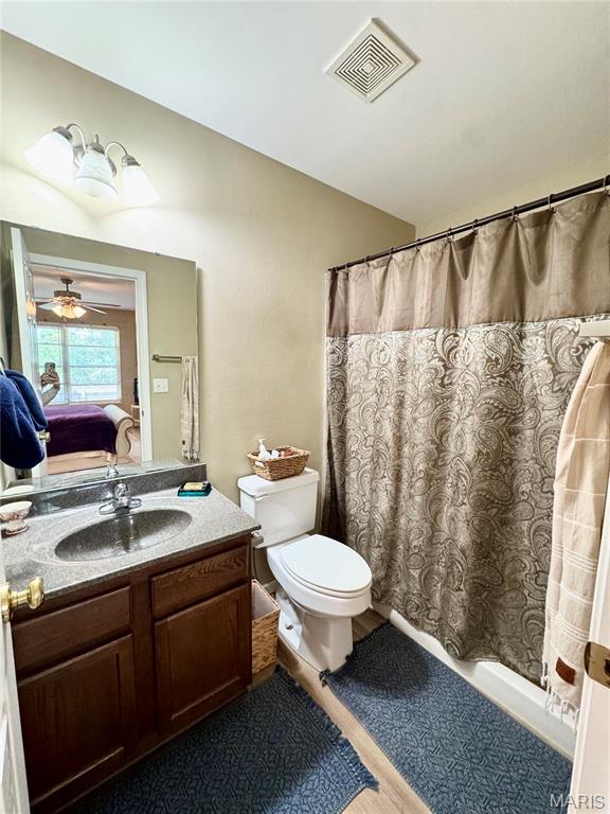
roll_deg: -0.9
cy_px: 407
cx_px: 305
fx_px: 329
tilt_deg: -7.6
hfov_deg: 85.7
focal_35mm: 14
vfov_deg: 102.1
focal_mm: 2.22
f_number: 2.2
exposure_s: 1/60
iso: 400
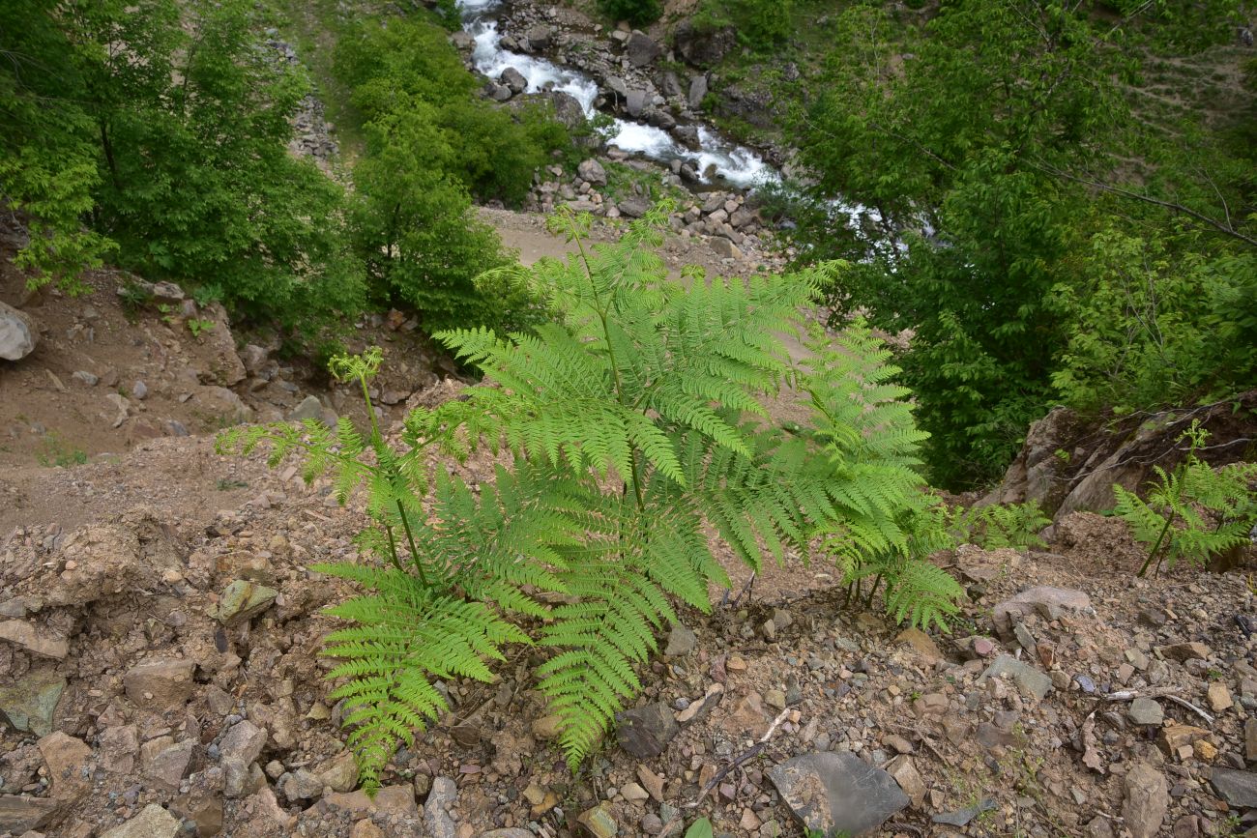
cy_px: 419
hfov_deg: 58.7
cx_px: 628
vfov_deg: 41.1
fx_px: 1117
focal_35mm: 32
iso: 320
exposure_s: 1/125
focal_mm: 32
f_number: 18
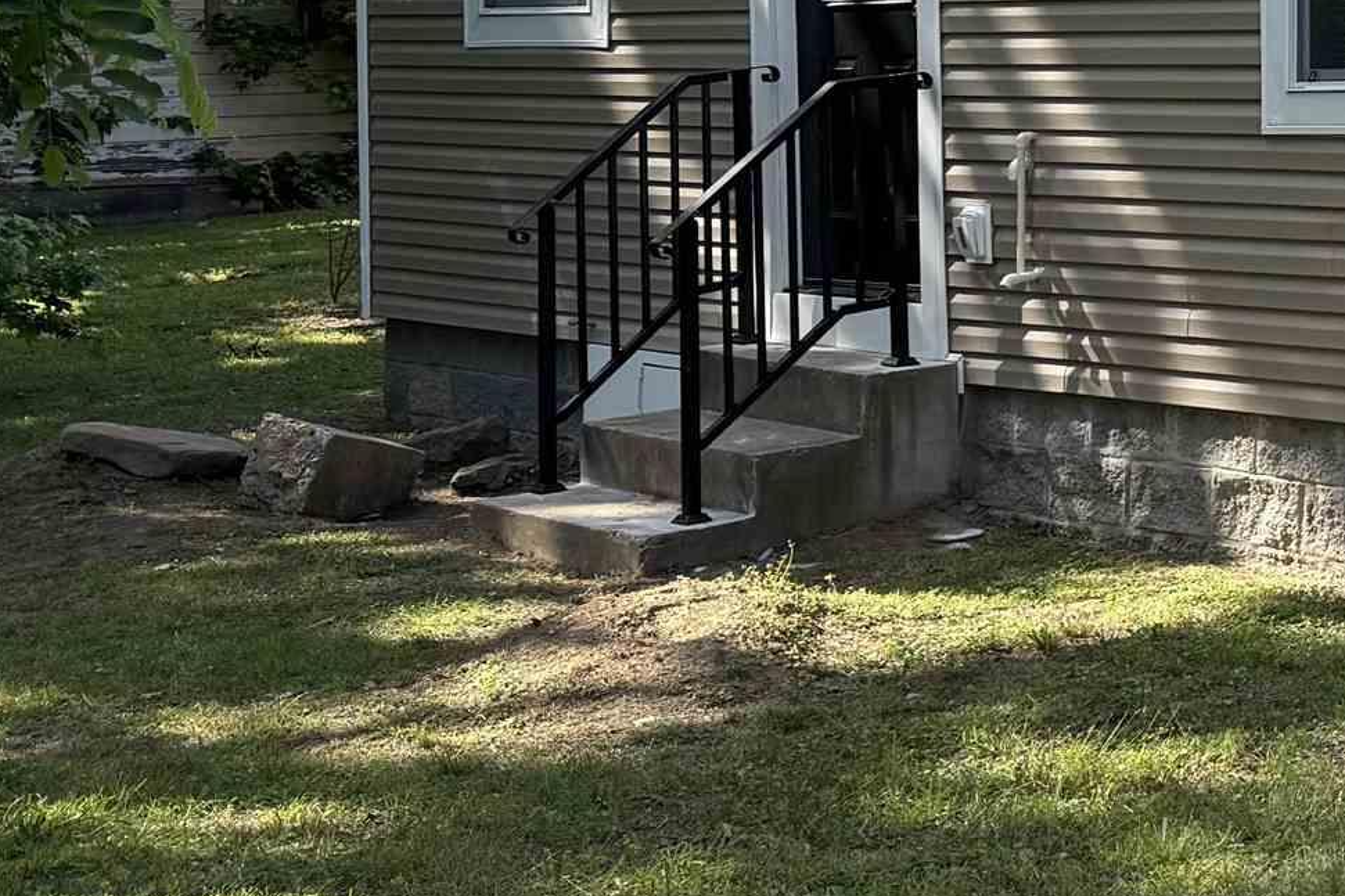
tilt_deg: +1.7
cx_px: 2053
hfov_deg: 21.3
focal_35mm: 79
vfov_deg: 16.8
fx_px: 2951
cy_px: -71
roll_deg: +1.2
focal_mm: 6.76
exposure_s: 1/2370
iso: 100
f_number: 1.78
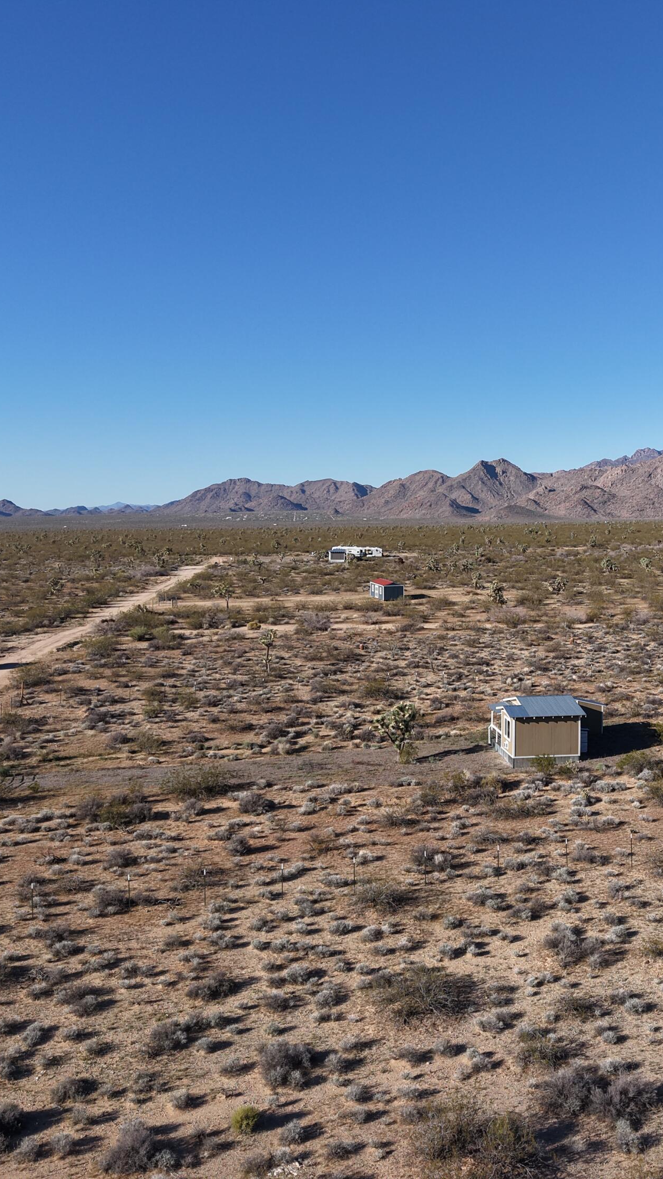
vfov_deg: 56.6
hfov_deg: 33.1
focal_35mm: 35
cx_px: 496
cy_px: 589
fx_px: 1094
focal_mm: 8.67
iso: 100
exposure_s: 1/3000
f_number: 1.8
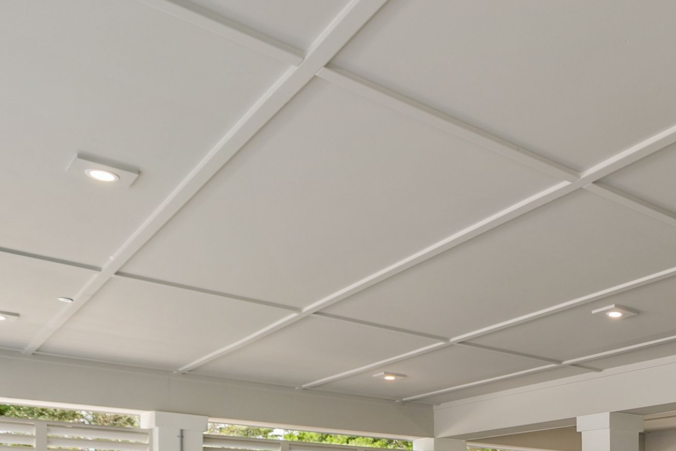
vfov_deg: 28.6
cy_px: 573
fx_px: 733
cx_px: 642
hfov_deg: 43.9
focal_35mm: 39
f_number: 7.1
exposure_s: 1/15
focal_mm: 12
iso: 80
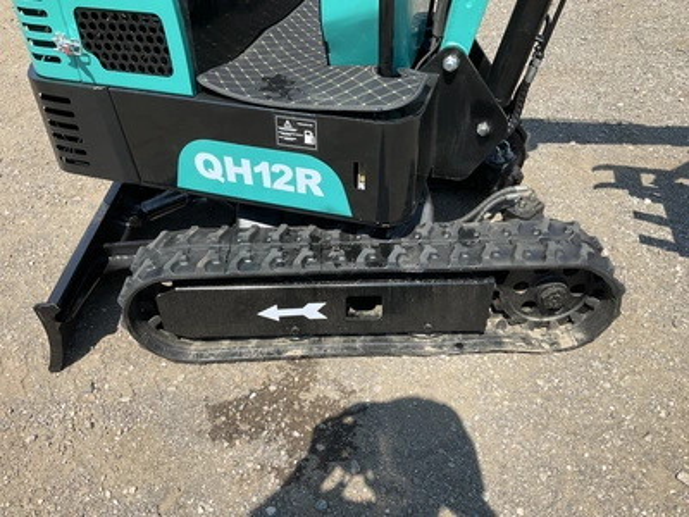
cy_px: 258
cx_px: 344
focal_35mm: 29
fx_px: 577
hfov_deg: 61.7
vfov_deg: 48.2
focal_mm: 3
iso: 25
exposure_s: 1/1055
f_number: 1.8
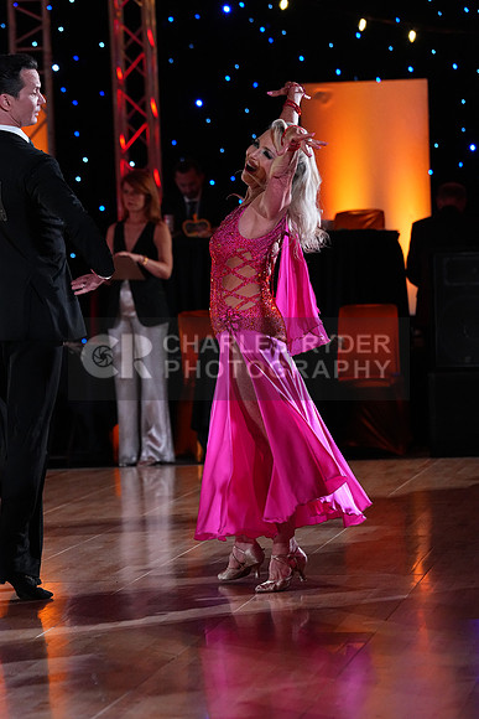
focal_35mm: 167
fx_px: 3331
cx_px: 240
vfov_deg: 12.3
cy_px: 360
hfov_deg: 8.2
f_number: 5.6
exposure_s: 1/400
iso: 5000
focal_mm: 167
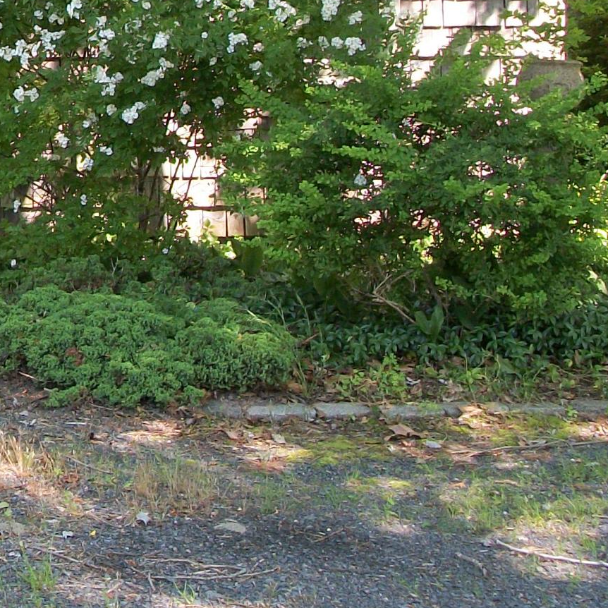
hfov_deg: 13.5
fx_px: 2444
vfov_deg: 14.0
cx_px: -231
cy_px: 4
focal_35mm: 123
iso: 80
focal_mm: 7.1
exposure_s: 1/100
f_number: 3.2
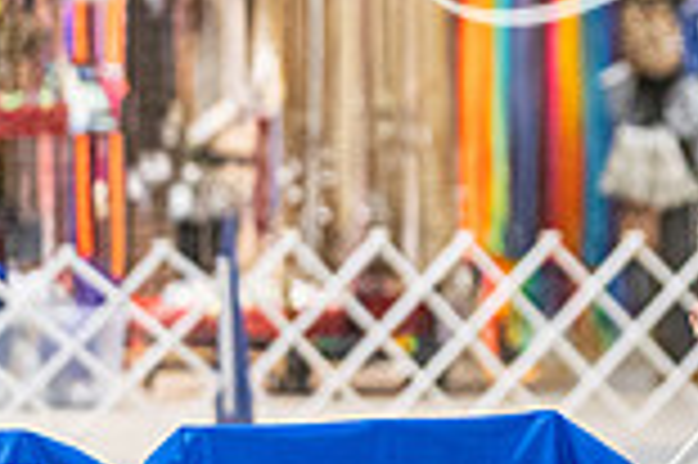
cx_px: 1054
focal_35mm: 502
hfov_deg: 4.1
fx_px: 9723
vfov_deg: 2.7
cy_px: 106
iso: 6400
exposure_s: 1/400
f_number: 2.8
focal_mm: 134
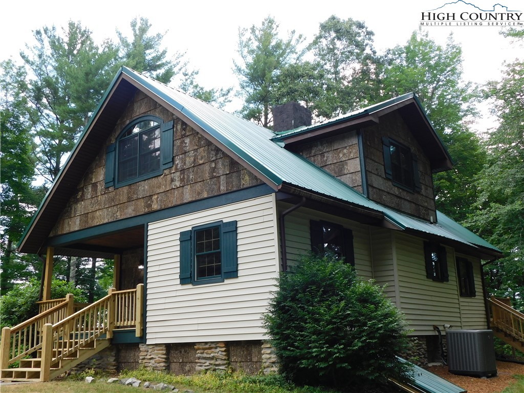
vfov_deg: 39.7
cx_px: 262
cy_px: 196
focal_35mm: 36
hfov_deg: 51.4
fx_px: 545
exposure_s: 1/125
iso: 125
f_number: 3.5
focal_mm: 6.3
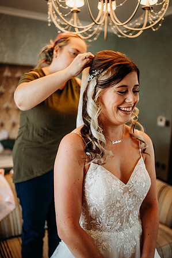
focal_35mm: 35
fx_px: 251
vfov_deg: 54.5
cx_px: 86
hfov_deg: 37.8
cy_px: 129
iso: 400
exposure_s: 1/250
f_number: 1.8
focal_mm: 35
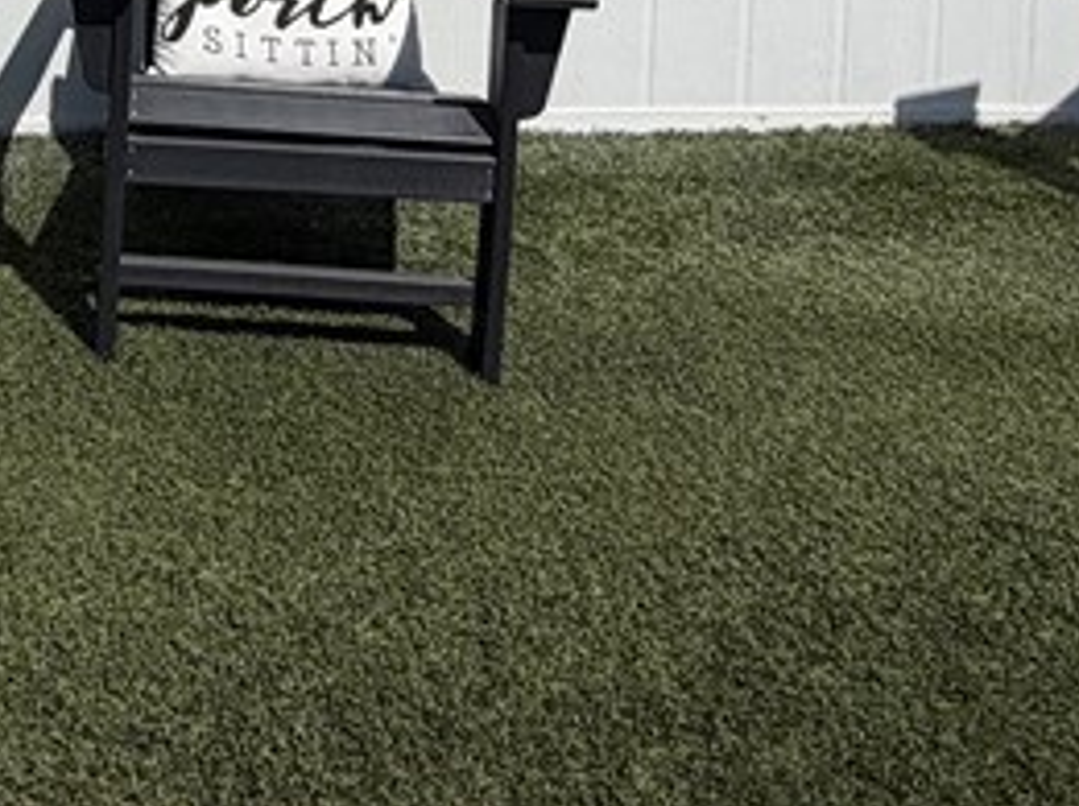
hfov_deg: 33.3
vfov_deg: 21.5
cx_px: 124
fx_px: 1712
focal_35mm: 55
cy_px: -459
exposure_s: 1/2410
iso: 20
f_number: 2.2
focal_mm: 2.22
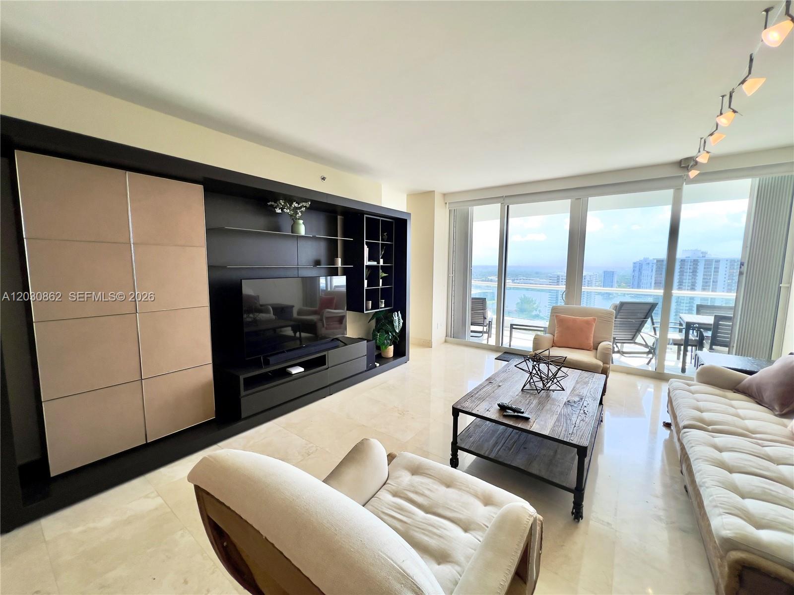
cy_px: 298
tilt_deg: -6.8
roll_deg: +0.0
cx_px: 397
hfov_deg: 106.2
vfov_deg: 89.9
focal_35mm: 13
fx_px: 298
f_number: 1.8
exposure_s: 1/120
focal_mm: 1.57
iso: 32
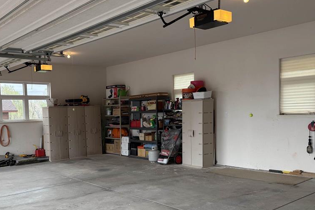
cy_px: 145
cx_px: 116
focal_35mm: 34
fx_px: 297
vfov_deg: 38.3
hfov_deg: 55.1
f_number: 1.78
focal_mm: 6.76
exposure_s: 1/401
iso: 100
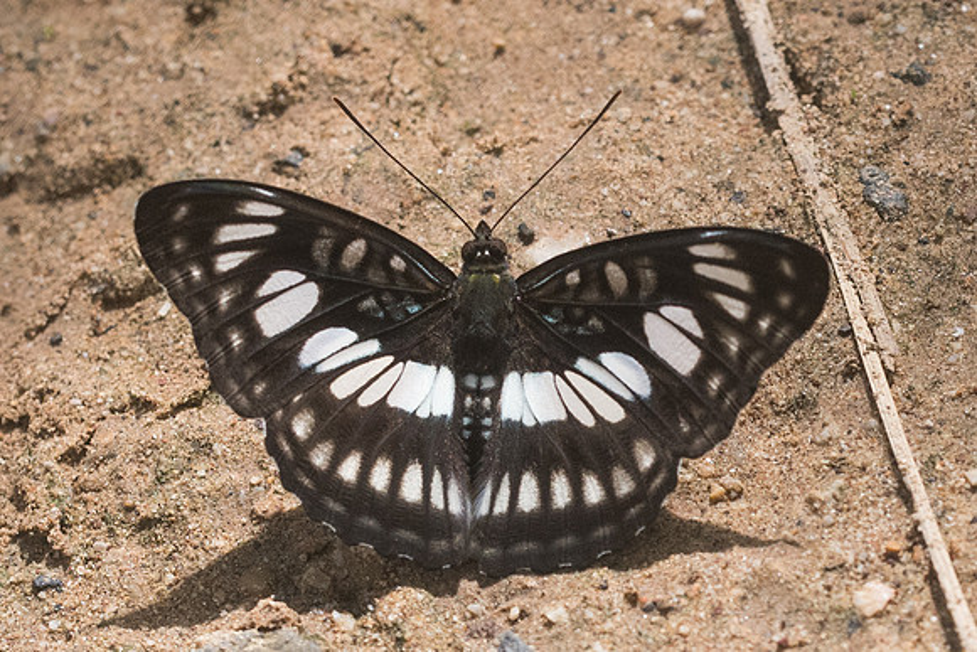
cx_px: 488
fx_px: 17400
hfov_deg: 3.2
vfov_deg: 2.1
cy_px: 297
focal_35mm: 641
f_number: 5.6
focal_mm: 150
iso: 800
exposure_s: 1/2500
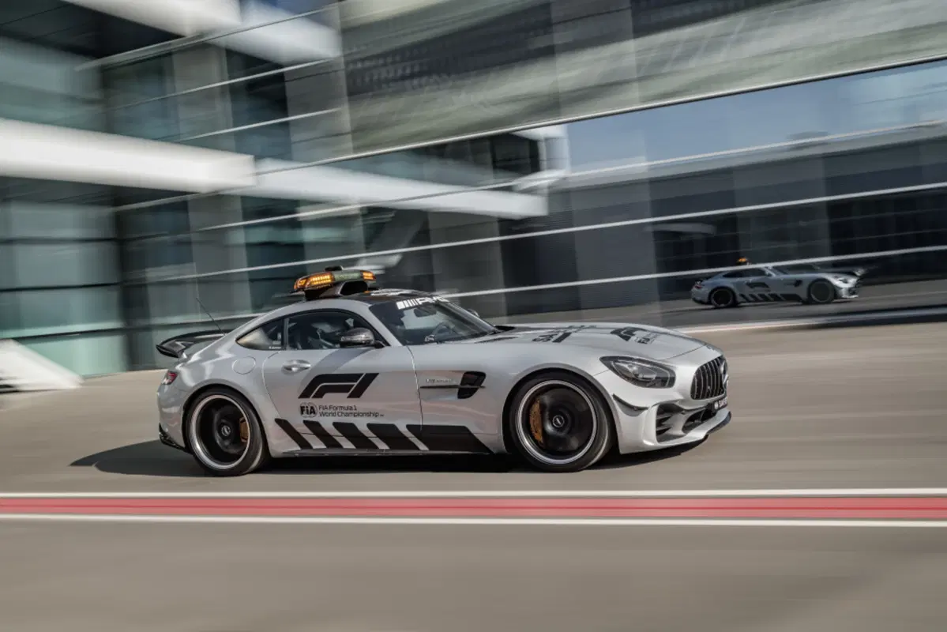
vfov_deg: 36.9
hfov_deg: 53.1
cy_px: 316
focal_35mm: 36
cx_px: 474
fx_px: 947
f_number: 13
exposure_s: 6
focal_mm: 36
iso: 31
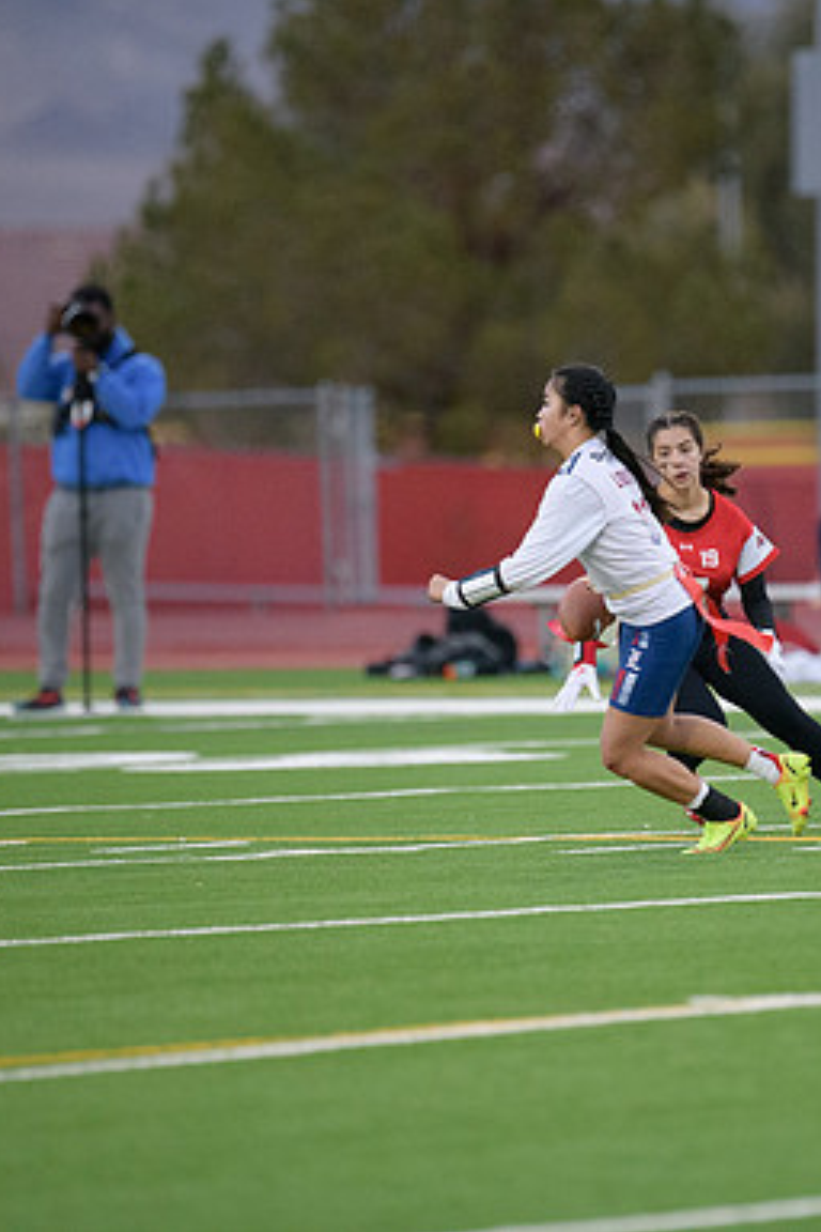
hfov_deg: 3.0
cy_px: 614
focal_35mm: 453
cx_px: 654
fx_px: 15495
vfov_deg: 4.6
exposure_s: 1/3200
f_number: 2.8
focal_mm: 300
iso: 4500
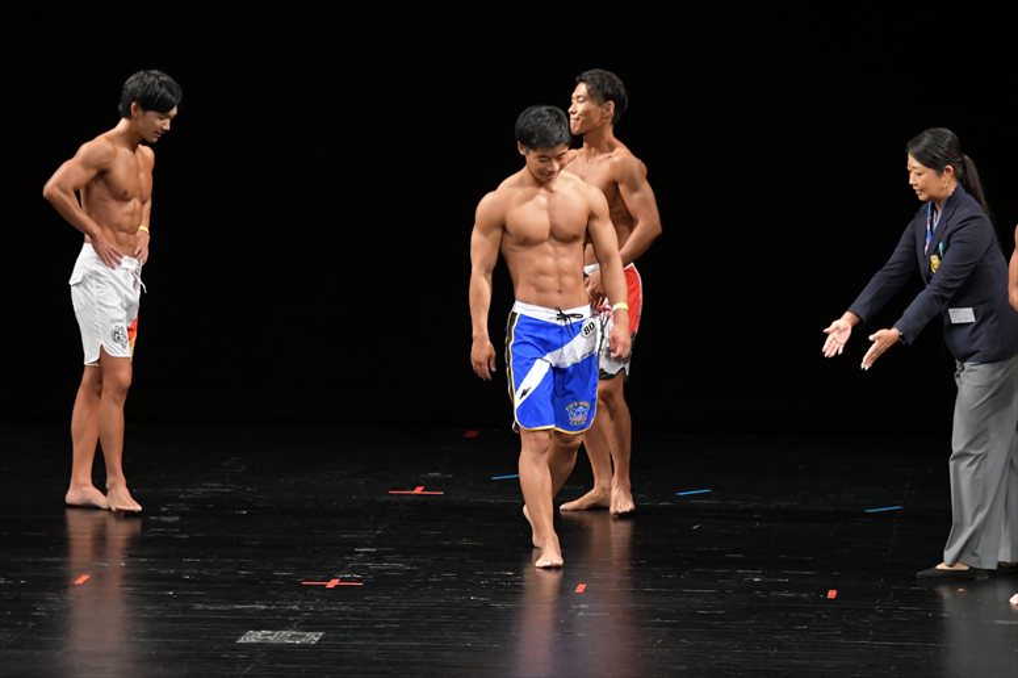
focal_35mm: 225
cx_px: 509
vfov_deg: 6.1
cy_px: 339
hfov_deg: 9.2
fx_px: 6359
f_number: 5.6
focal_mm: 150
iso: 3200
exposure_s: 1/400
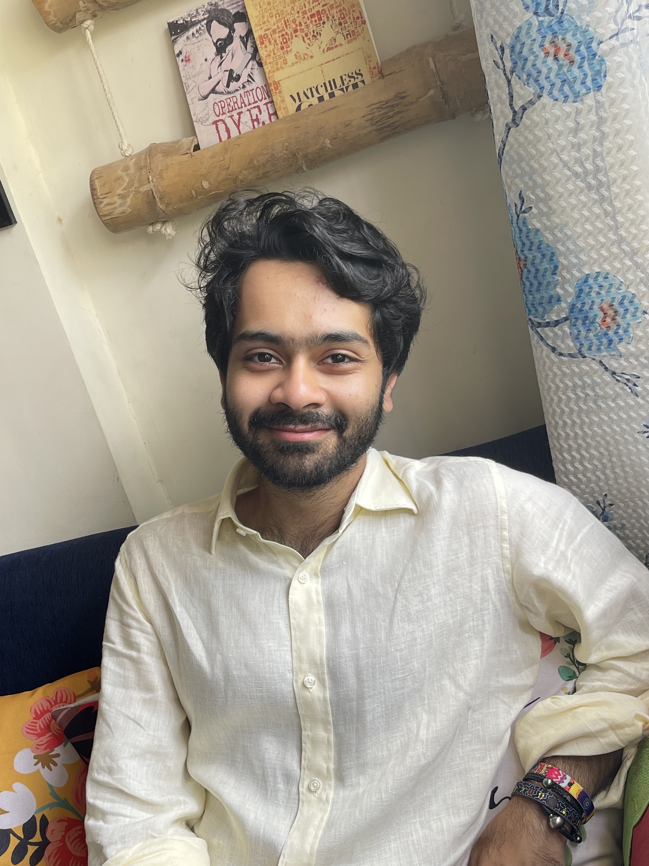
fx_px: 650
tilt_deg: -17.3
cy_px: 433
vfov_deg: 67.3
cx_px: 324
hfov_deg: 53.1
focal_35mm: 26
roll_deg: +19.9
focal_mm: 5.1
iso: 40
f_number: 1.6
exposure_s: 1/121
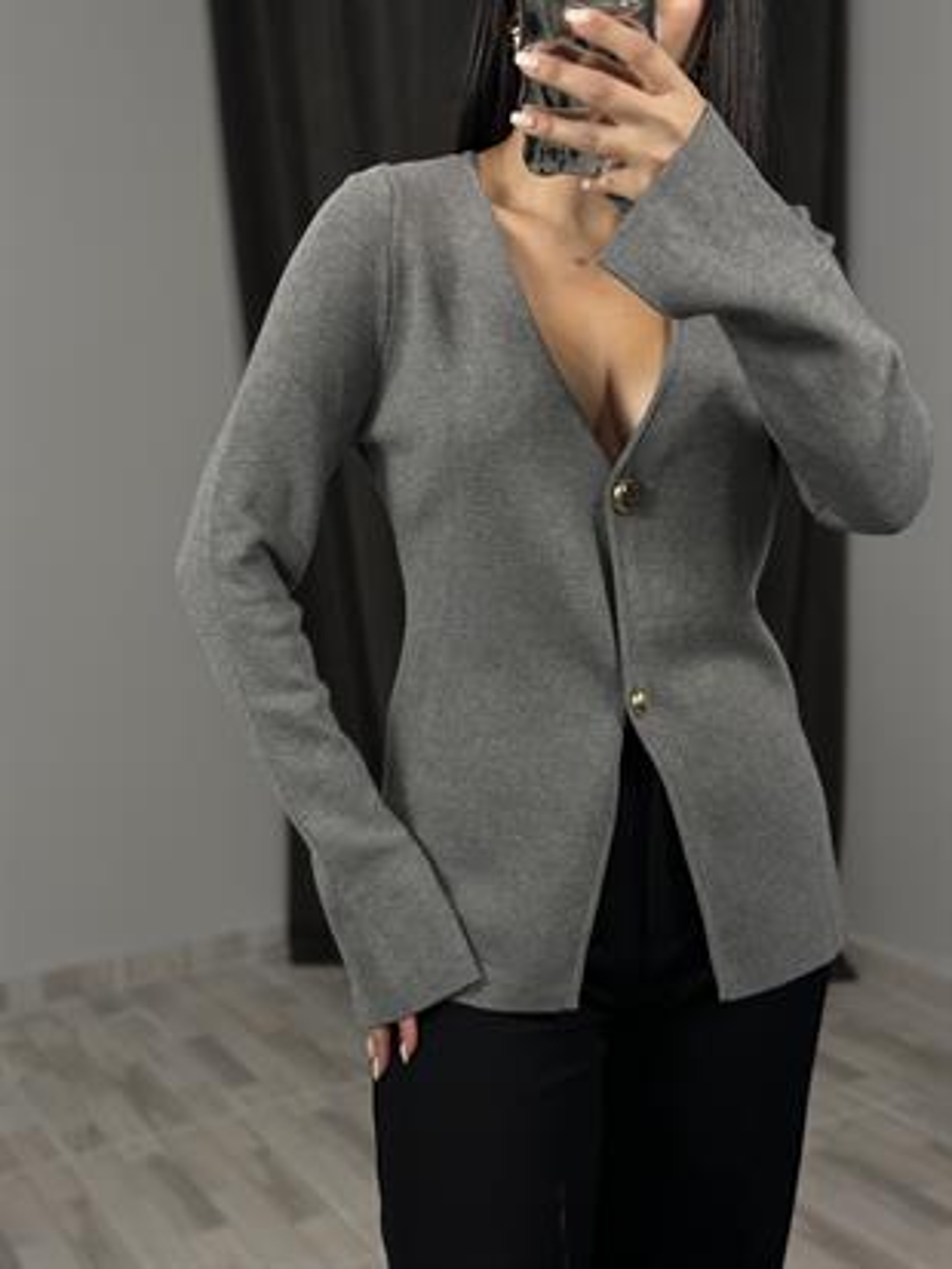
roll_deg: +5.1
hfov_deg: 30.3
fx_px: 1759
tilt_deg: -32.6
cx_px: 476
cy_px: 634
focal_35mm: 48
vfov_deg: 39.6
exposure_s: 1/100
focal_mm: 6.86
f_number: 1.78
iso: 100
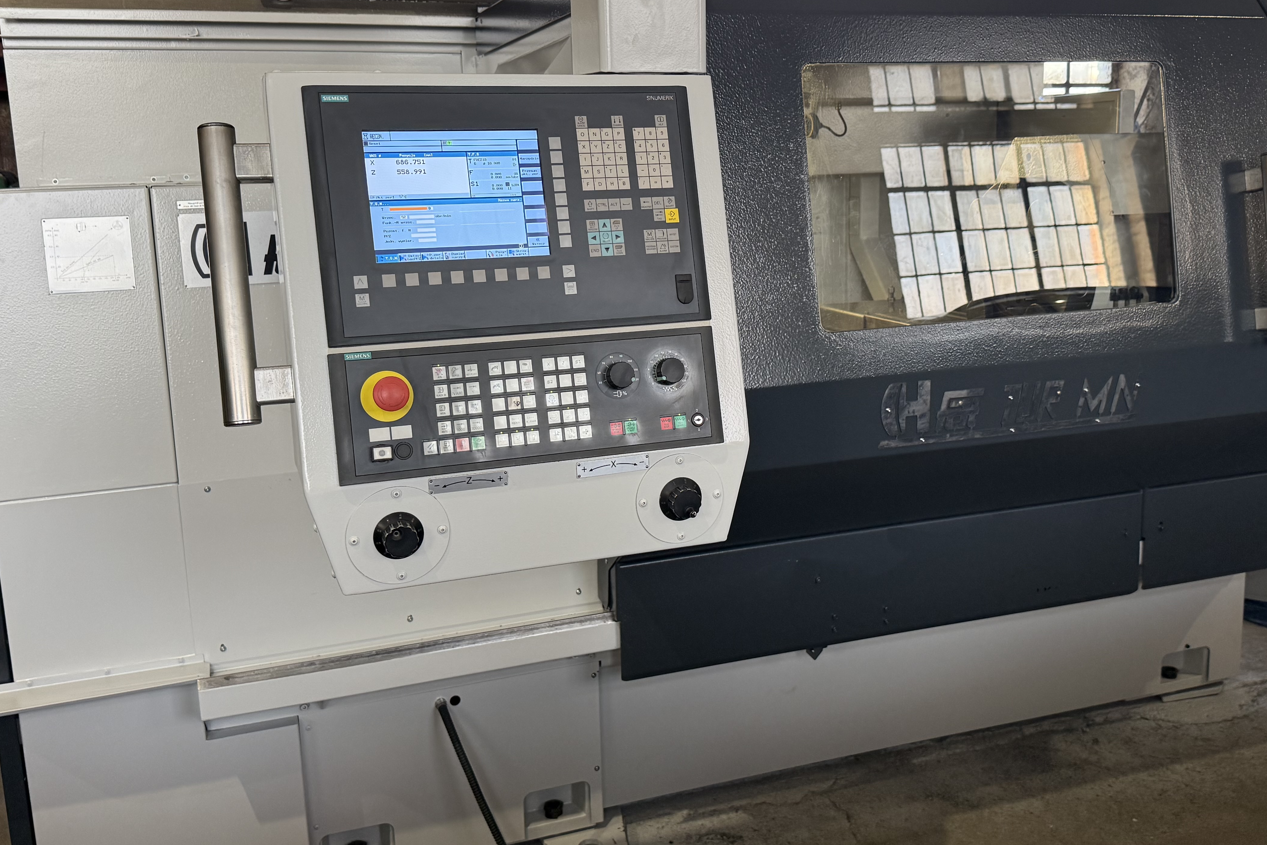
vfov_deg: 38.8
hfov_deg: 55.7
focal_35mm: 34
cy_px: 377
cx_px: 687
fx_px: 1197
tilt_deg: -9.8
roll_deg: +1.5
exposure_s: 1/100
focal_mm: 6.76
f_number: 1.78
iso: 160
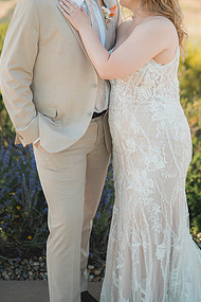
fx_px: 662
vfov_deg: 25.4
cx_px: 113
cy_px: 73
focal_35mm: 79
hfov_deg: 17.3
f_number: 1.2
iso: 50
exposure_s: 1/1600
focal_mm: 50
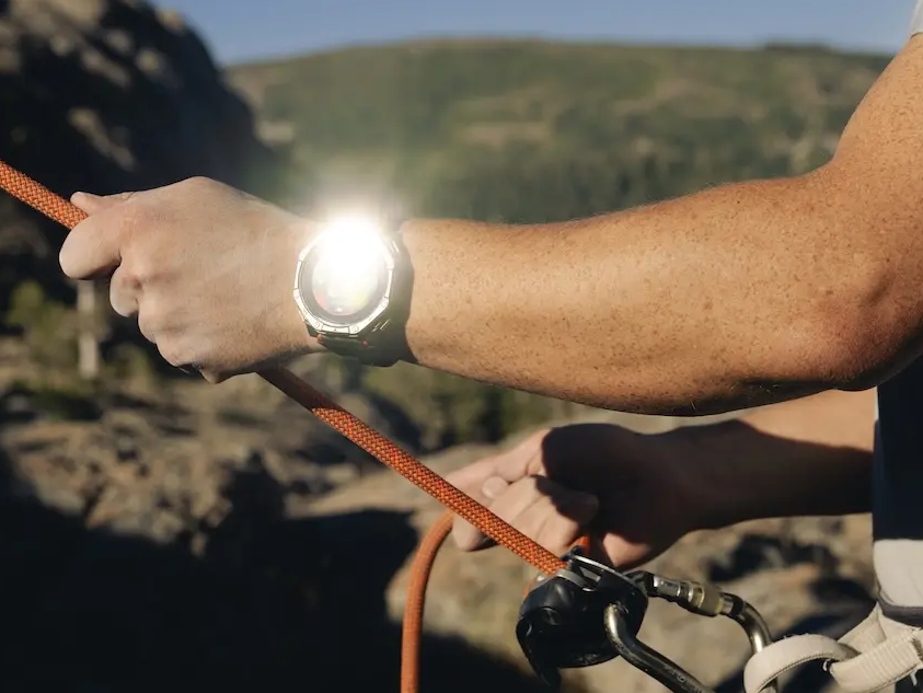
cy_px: 325
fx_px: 2374
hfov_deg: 22.0
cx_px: 426
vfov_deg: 16.6
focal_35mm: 89
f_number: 8
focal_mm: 61
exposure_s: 1/2000
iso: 400
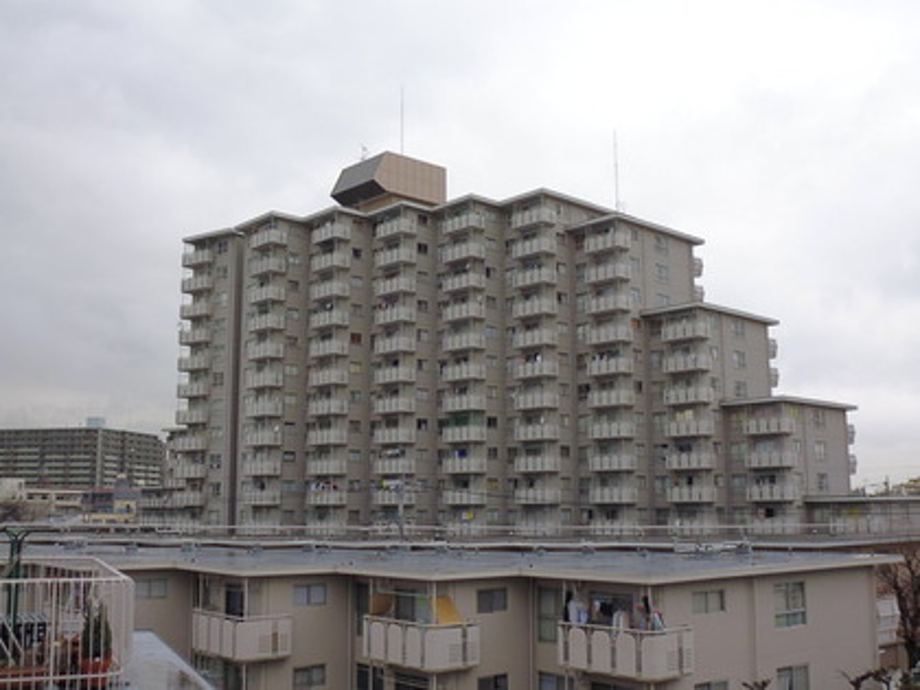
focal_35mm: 41
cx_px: 460
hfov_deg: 45.8
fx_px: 1090
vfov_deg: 35.1
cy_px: 345
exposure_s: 1/100
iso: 160
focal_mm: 7.2
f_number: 3.6
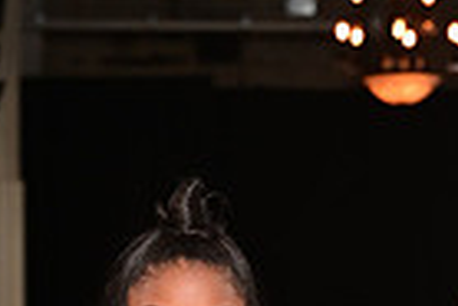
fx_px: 4890
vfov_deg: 3.5
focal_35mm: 384
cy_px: 925
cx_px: 214
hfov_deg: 5.4
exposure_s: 1/125
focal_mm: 92
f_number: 6.3
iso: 1000
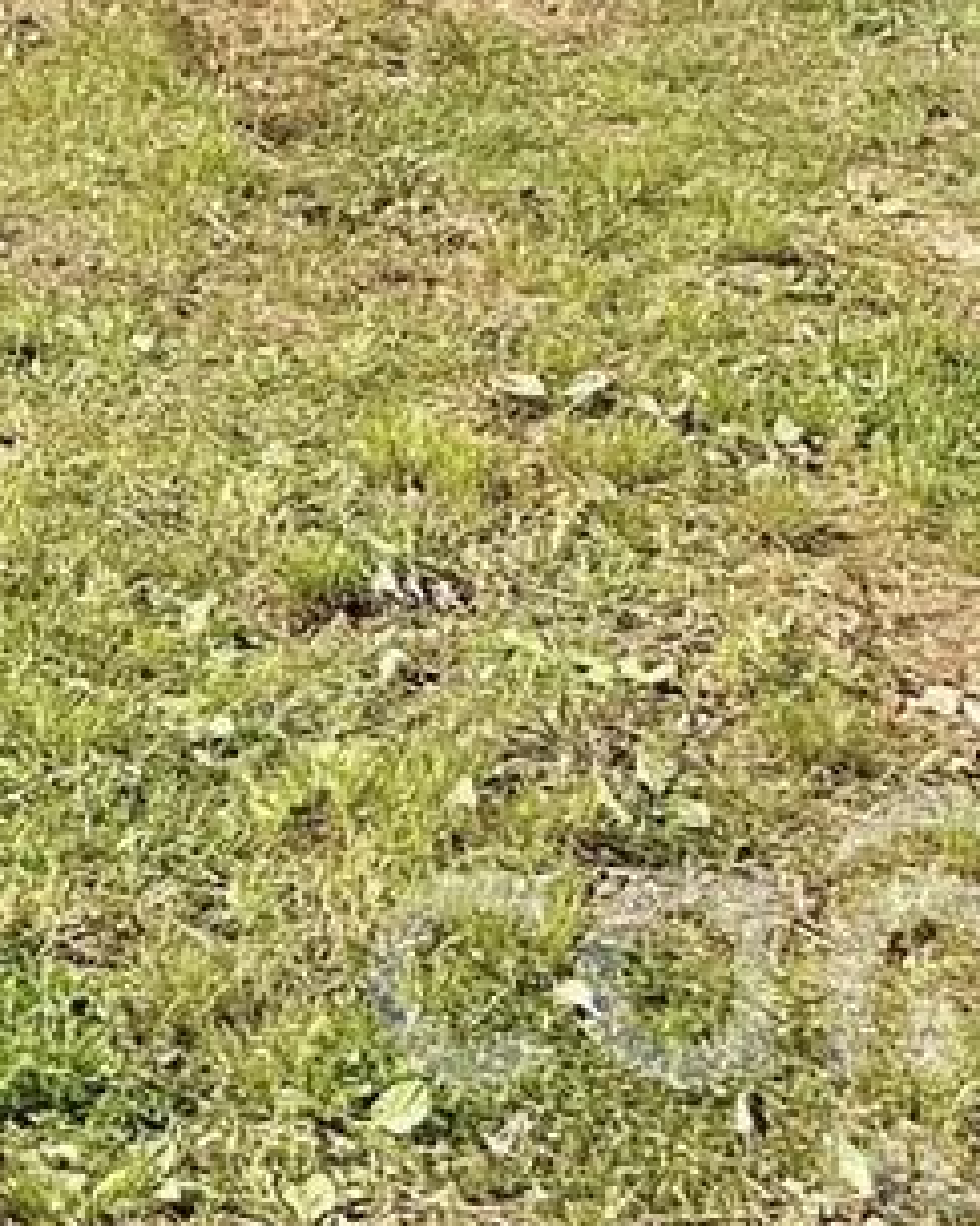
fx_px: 5731
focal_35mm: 158
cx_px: -1335
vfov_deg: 10.4
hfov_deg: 8.9
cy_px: -1815
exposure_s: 1/3247
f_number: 1.78
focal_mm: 6.86
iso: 80
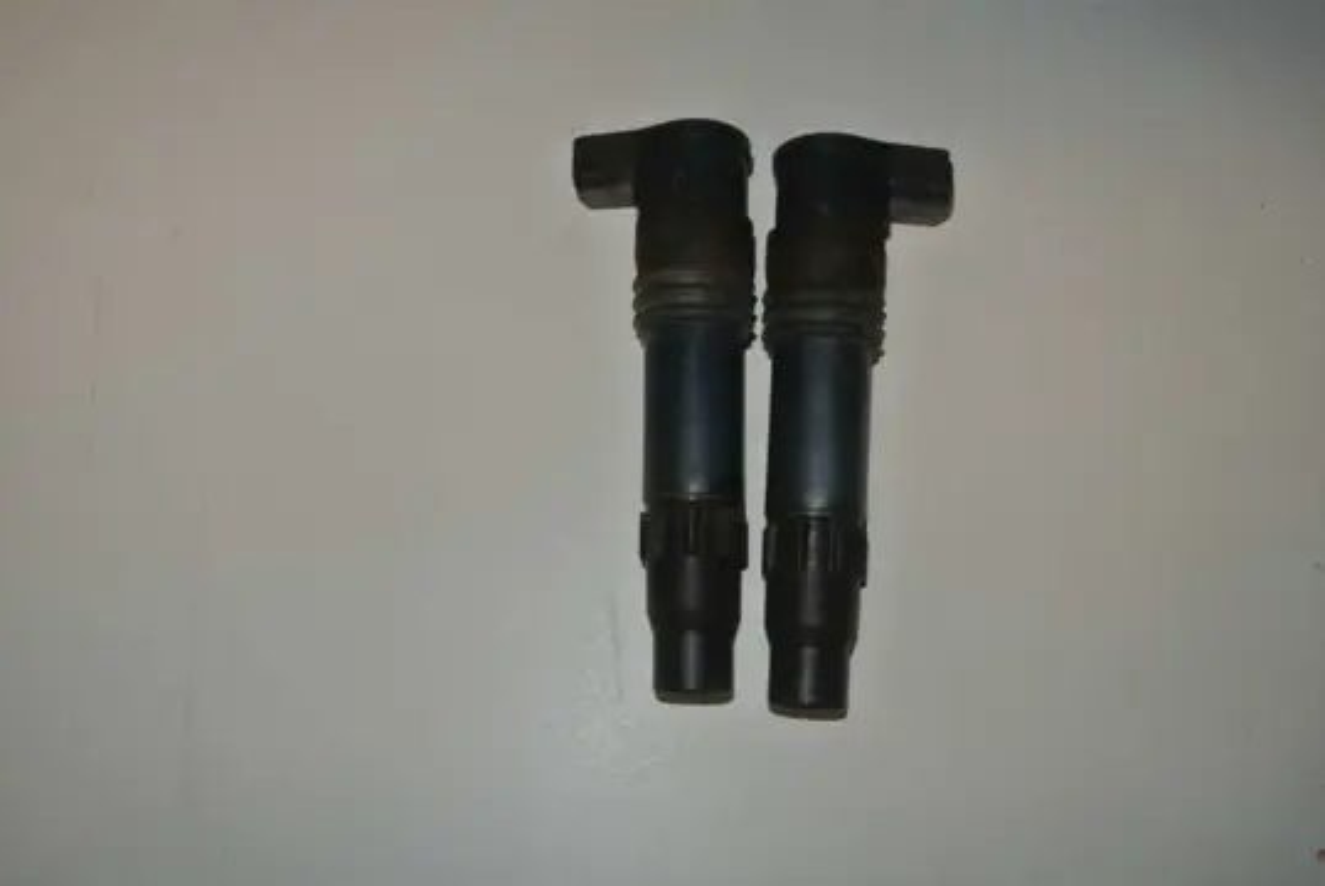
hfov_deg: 55.7
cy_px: 443
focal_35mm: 34
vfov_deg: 39.0
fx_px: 1253
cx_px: 662
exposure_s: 1/60
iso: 200
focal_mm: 12.7
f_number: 3.8
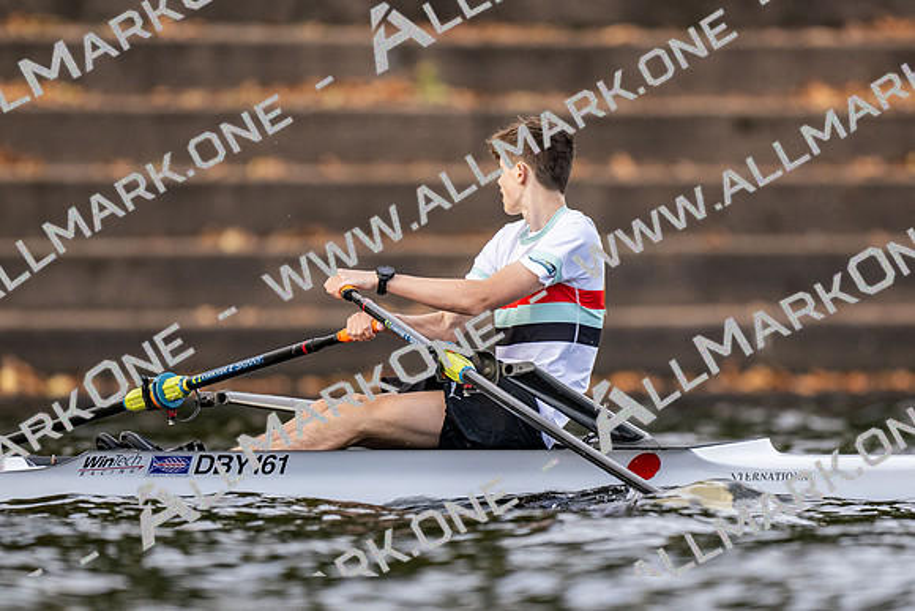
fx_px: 22891
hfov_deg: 2.3
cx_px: 458
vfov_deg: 1.5
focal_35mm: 900
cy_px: 306
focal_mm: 600
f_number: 4
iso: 720
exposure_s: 1/2500
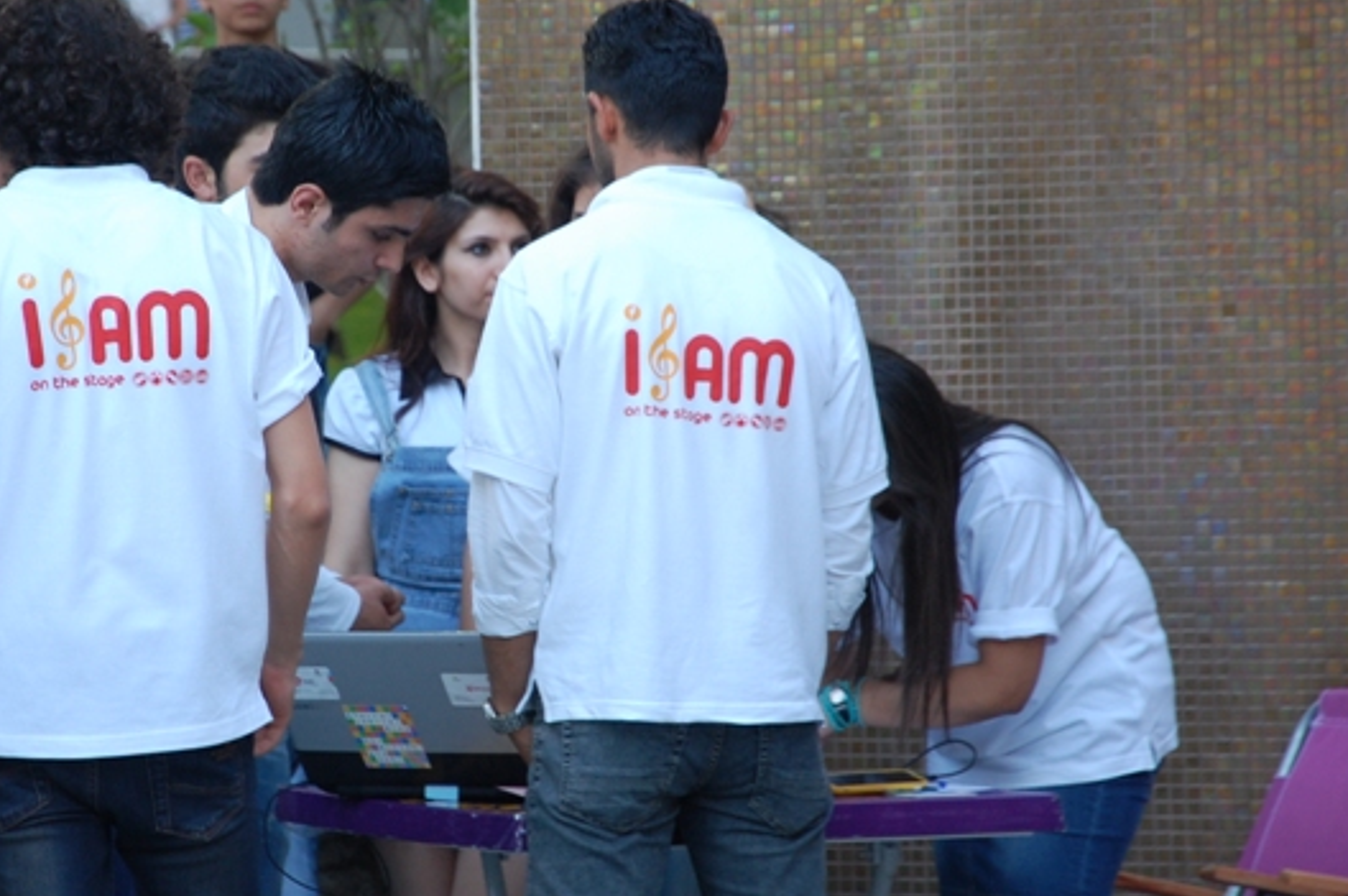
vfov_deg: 5.7
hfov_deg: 8.6
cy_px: 299
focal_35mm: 239
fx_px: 8932
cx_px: 442
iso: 400
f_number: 6.3
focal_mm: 105
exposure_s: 1/80
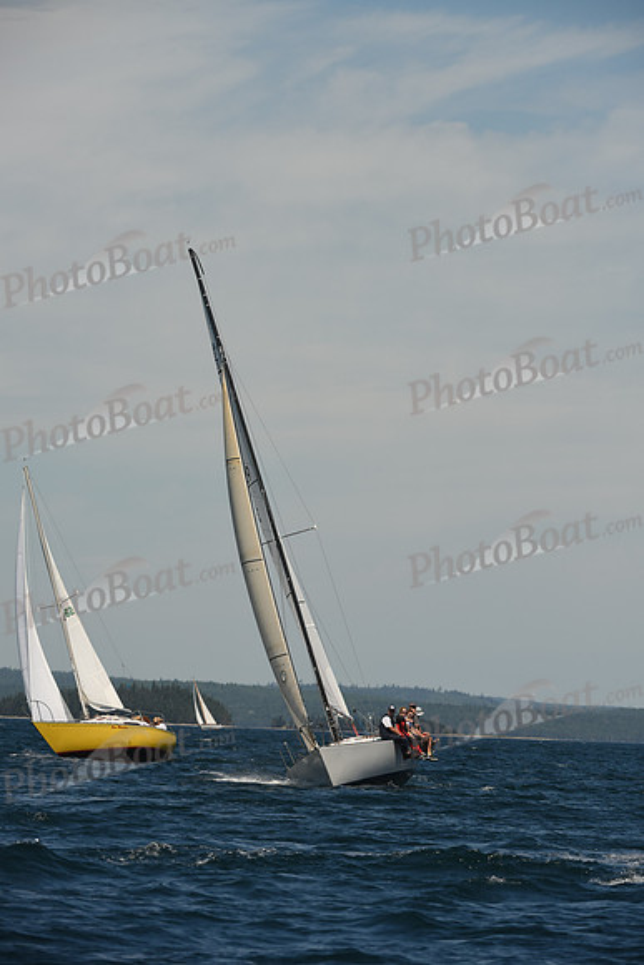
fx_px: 6436
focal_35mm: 240
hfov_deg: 5.7
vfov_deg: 8.6
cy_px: 482
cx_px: 322
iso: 250
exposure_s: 1/1000
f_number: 7.1
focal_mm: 240
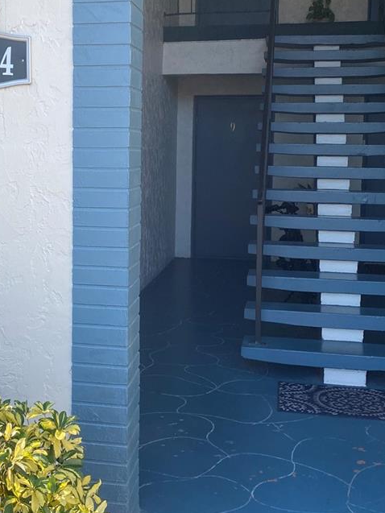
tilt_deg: -4.4
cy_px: 208
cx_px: 122
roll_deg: -0.5
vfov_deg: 38.8
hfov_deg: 29.4
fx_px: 726
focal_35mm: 49
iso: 32
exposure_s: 1/374
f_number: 1.8
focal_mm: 4.25
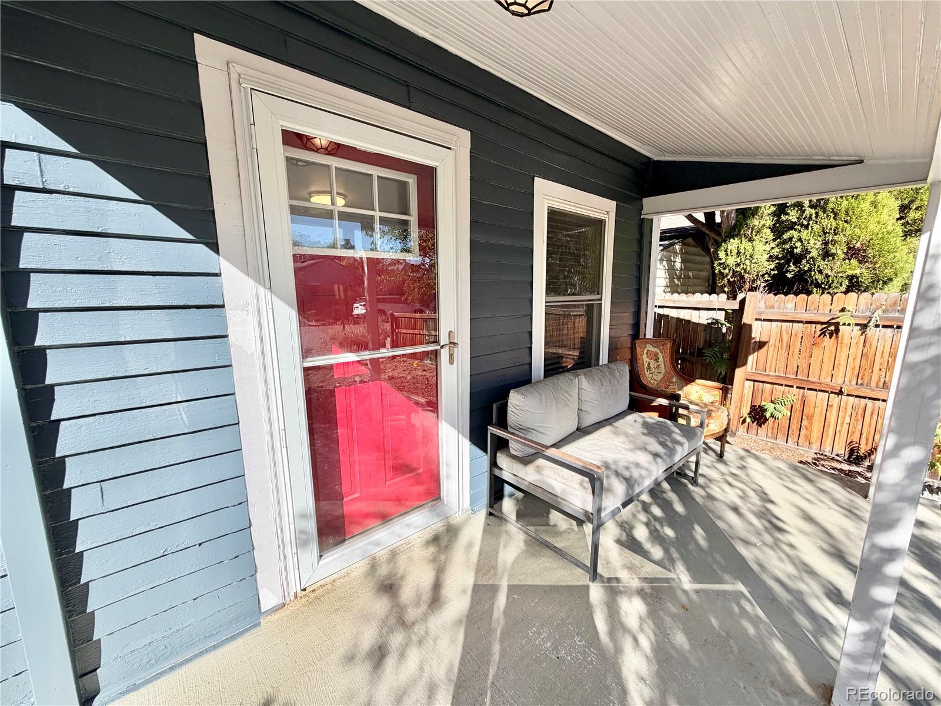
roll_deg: +0.5
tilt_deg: -9.0
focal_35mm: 14
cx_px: 470
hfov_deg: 102.1
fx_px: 381
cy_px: 353
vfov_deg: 85.7
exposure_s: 1/760
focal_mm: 2.22
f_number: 2.2
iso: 40
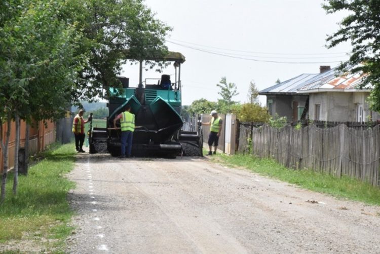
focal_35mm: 120
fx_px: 1267
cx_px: 190
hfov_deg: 17.1
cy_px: 127
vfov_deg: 11.4
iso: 3200
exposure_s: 1/125
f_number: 36
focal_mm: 80
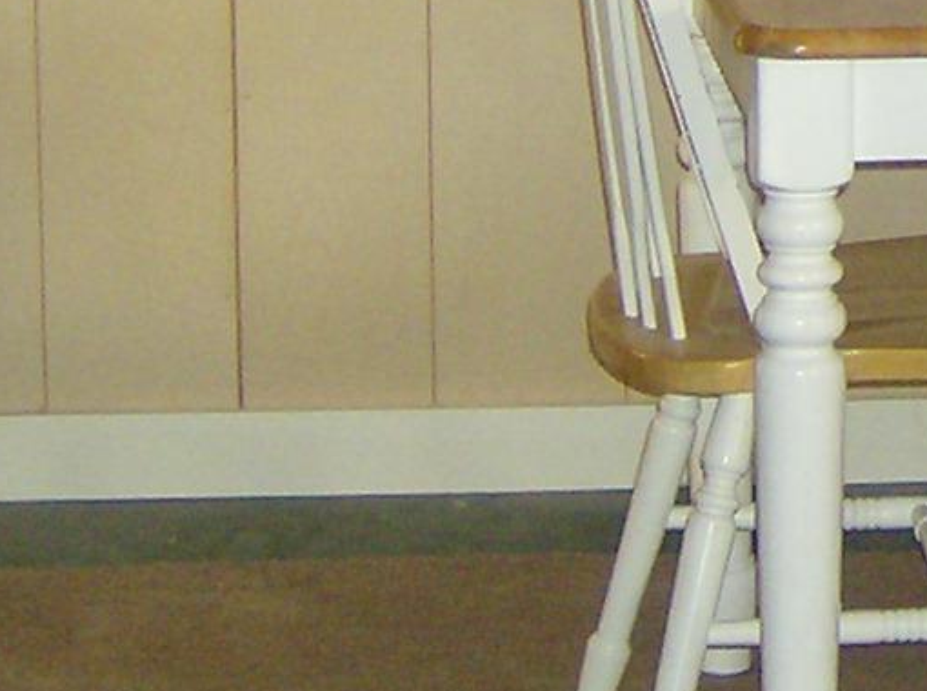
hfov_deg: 10.5
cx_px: 1403
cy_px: -256
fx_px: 4862
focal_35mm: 182
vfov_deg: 8.0
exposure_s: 1/60
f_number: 2.8
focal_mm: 6
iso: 200
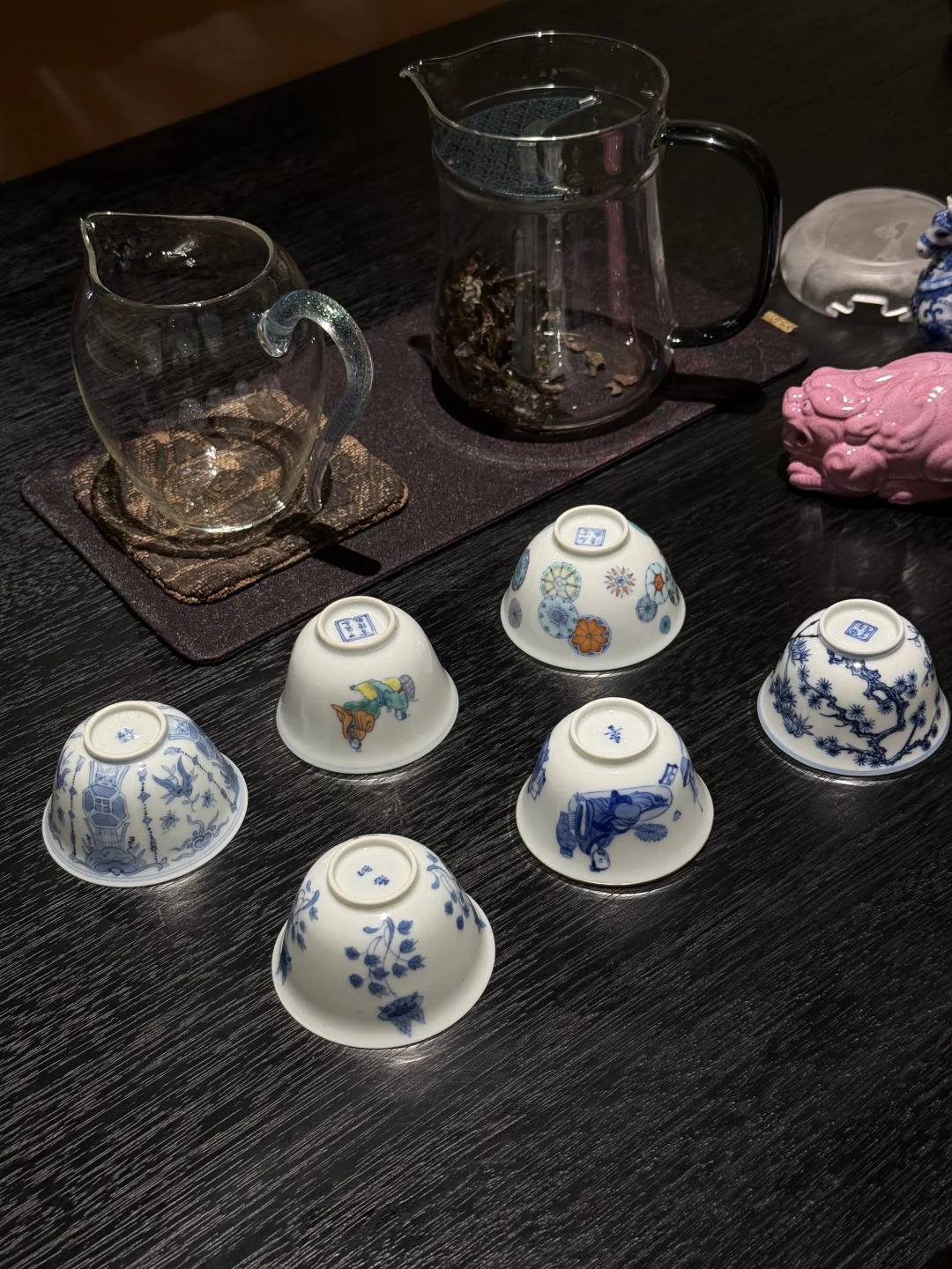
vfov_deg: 39.7
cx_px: 476
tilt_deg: -40.9
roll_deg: +3.5
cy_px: 634
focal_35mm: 48
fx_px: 1760
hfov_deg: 30.3
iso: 50
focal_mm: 6.76
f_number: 1.78
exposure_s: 1/121
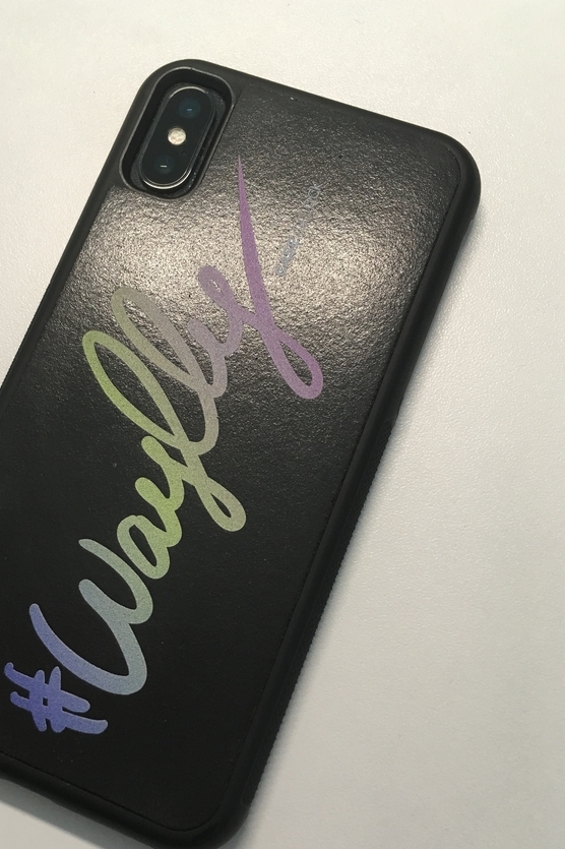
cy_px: 476
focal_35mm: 37
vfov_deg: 51.8
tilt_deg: -76.0
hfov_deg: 35.6
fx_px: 872
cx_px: 196
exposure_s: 1/30
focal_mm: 4.15
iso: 100
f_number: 2.2
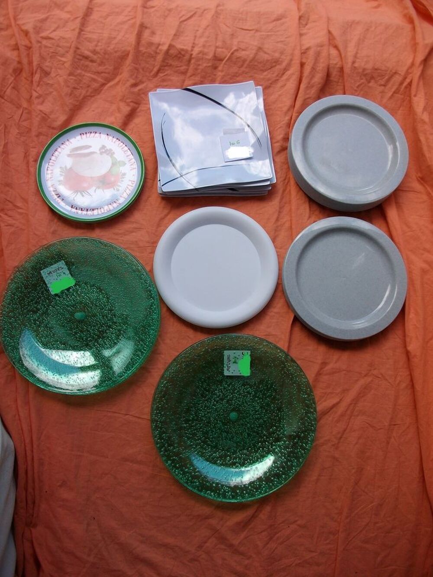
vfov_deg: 56.8
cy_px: 288
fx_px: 534
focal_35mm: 32
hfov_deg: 44.2
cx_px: 216
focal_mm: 5.7
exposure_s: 1/252
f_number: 2.9
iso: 80
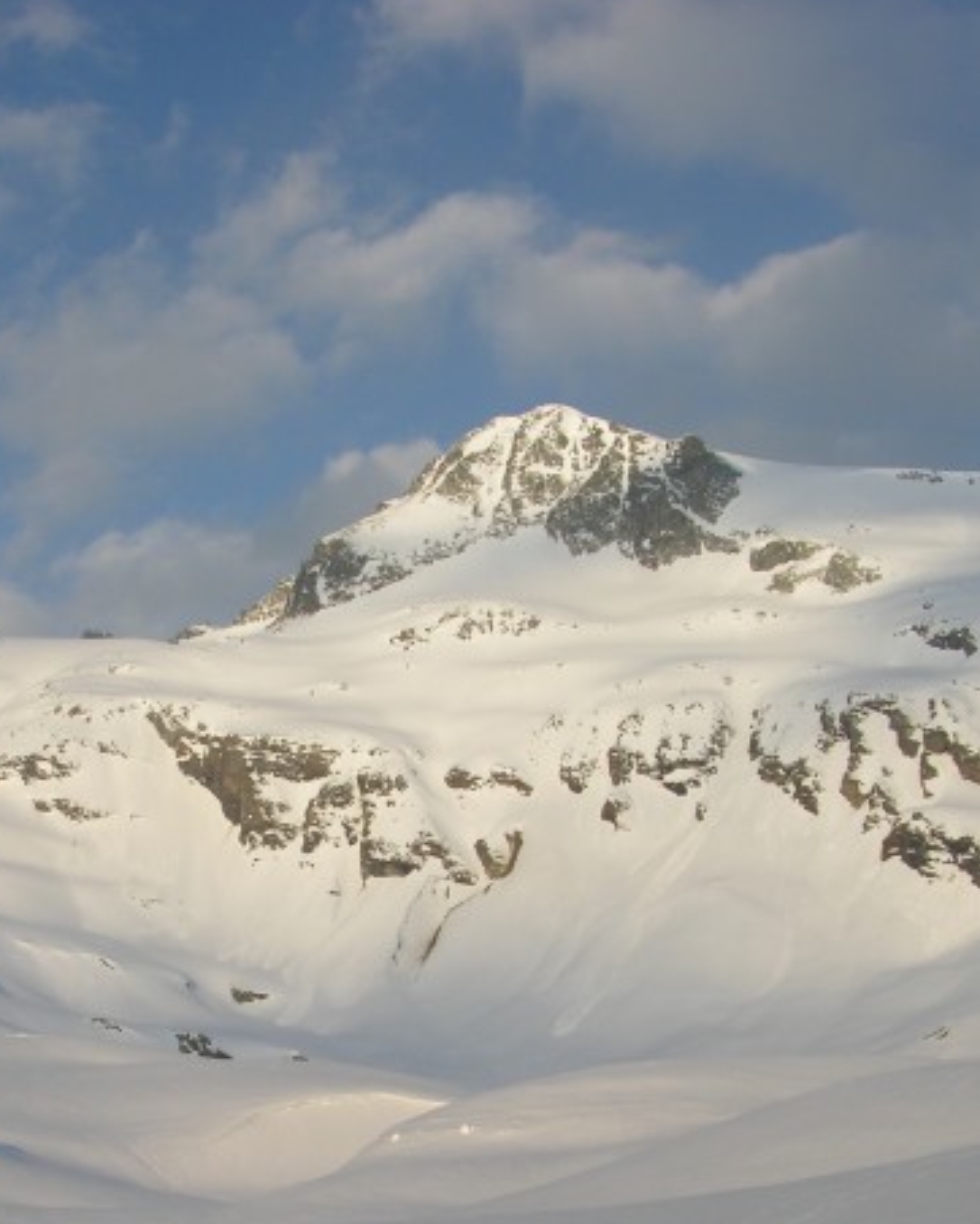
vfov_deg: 31.7
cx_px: 309
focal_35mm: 58
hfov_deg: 26.1
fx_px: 2101
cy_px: 961
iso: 50
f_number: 5.6
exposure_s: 1/243
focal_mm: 8.9
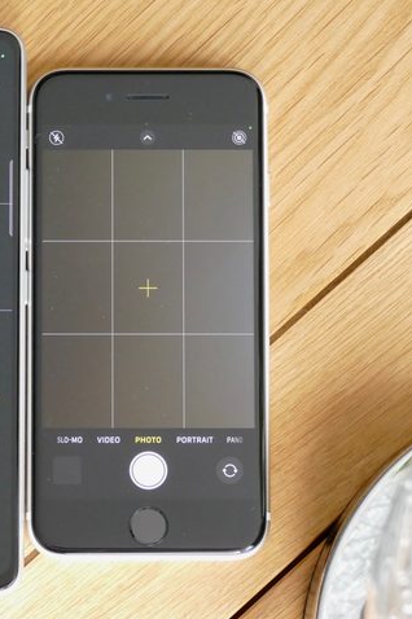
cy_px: 310
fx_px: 3369
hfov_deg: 7.0
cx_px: 26
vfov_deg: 10.5
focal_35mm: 196
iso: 1250
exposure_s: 1/80
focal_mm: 47.46
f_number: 4.5
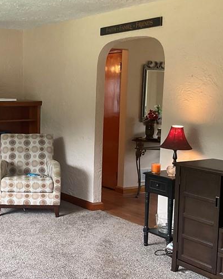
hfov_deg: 25.1
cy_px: 145
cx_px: 6
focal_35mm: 58
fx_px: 478
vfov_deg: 32.5
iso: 64
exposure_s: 1/62
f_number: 1.8
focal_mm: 3
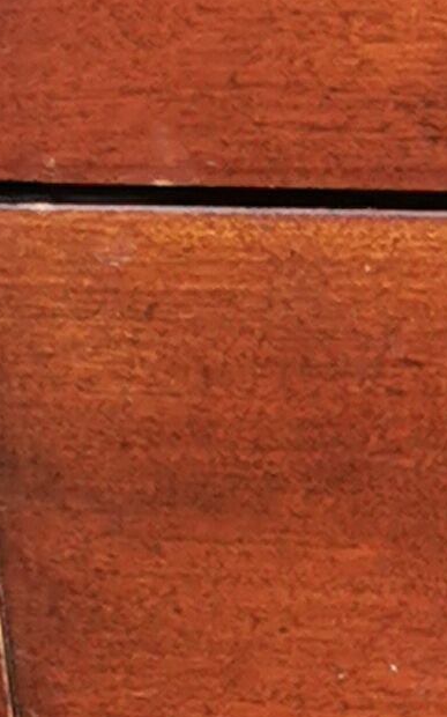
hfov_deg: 4.8
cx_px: 1414
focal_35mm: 262
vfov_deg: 7.7
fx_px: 5112
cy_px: 1362
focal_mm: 5.56
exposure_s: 1/100
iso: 80
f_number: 1.6
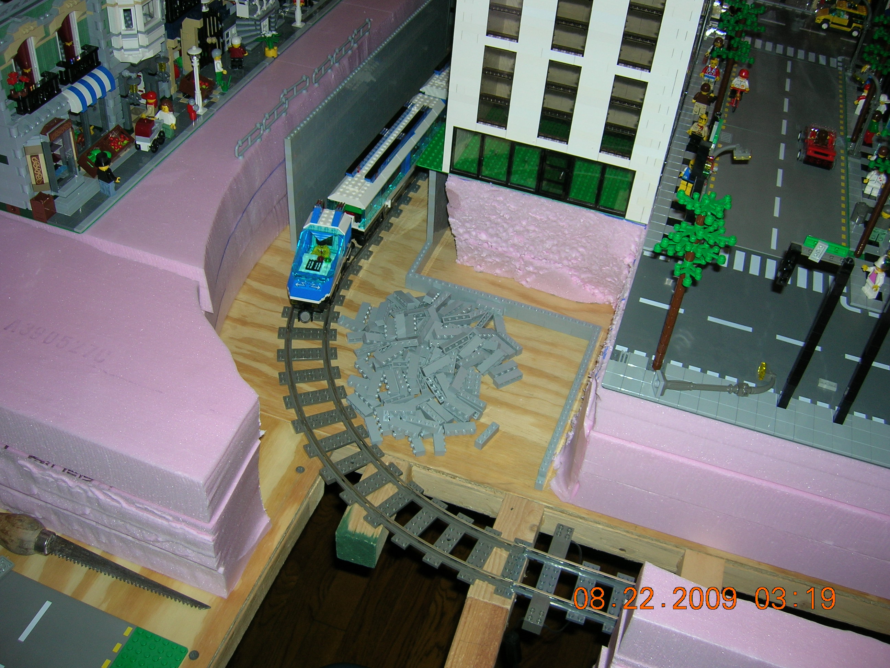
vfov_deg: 41.8
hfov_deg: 54.0
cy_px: 334
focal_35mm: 34
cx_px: 445
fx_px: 874
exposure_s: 1/60.1
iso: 50
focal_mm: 5.7
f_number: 2.9
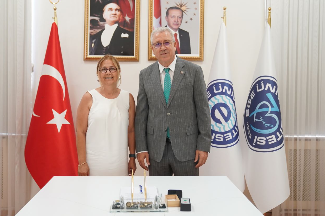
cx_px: 149
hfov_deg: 48.4
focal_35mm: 40
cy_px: 93
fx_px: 361
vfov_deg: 33.3
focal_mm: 33
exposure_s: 1/125
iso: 1600
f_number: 3.2
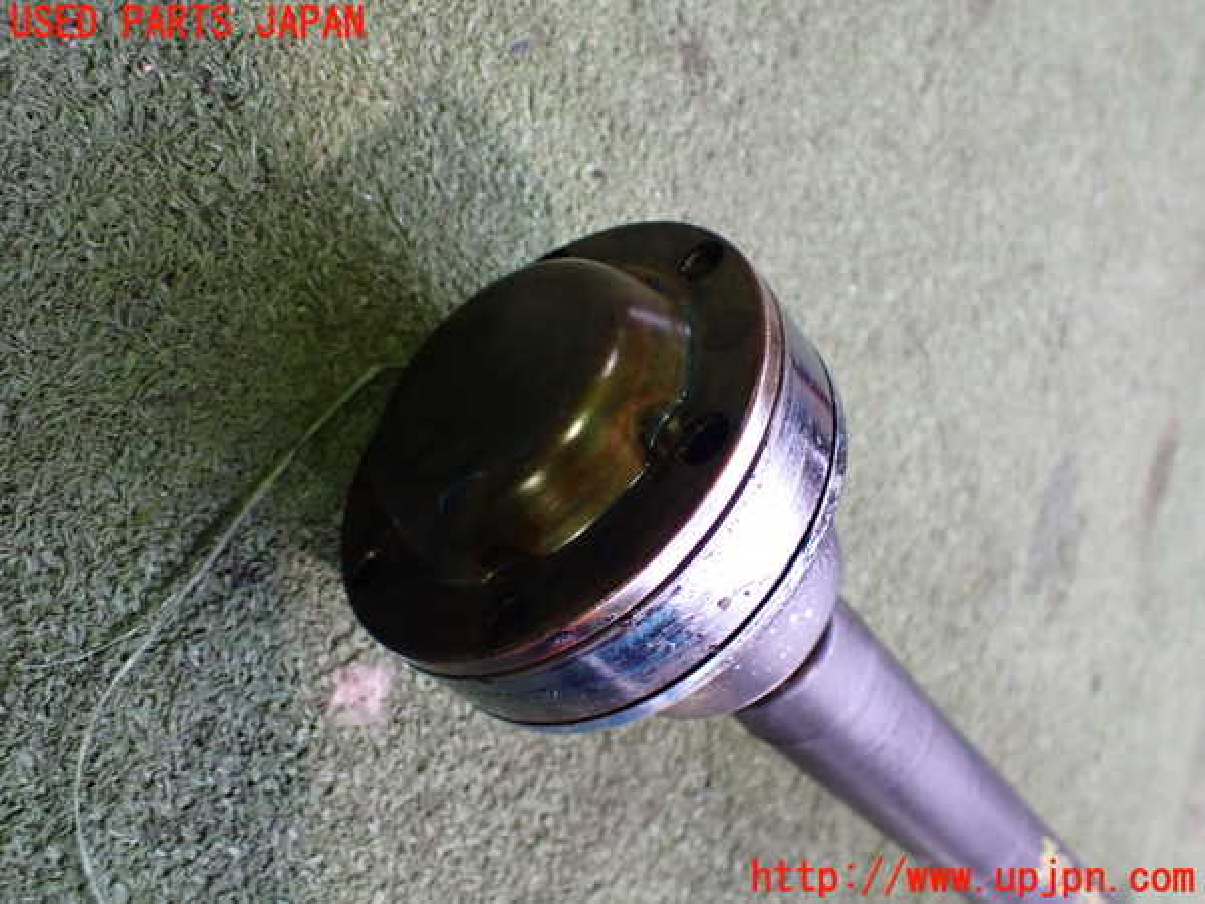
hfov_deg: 60.0
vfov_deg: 46.8
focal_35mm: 30
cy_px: 452
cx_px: 602
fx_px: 1044
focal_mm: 5.4
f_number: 2.3
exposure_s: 1/50
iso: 800
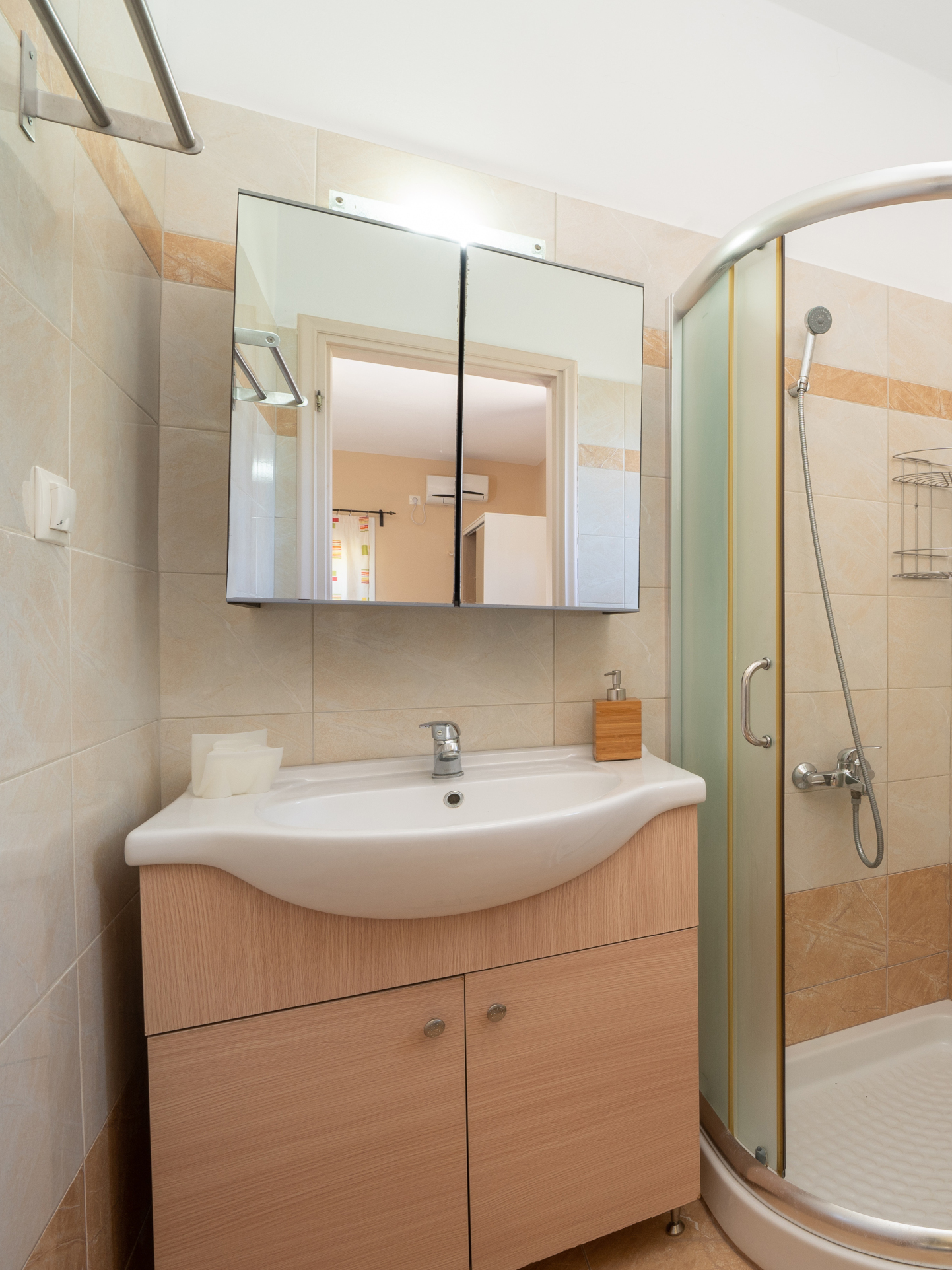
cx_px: 794
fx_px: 660
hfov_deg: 63.7
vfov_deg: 87.8
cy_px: 625
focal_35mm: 18
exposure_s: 1/3
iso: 200
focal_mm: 12
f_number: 11
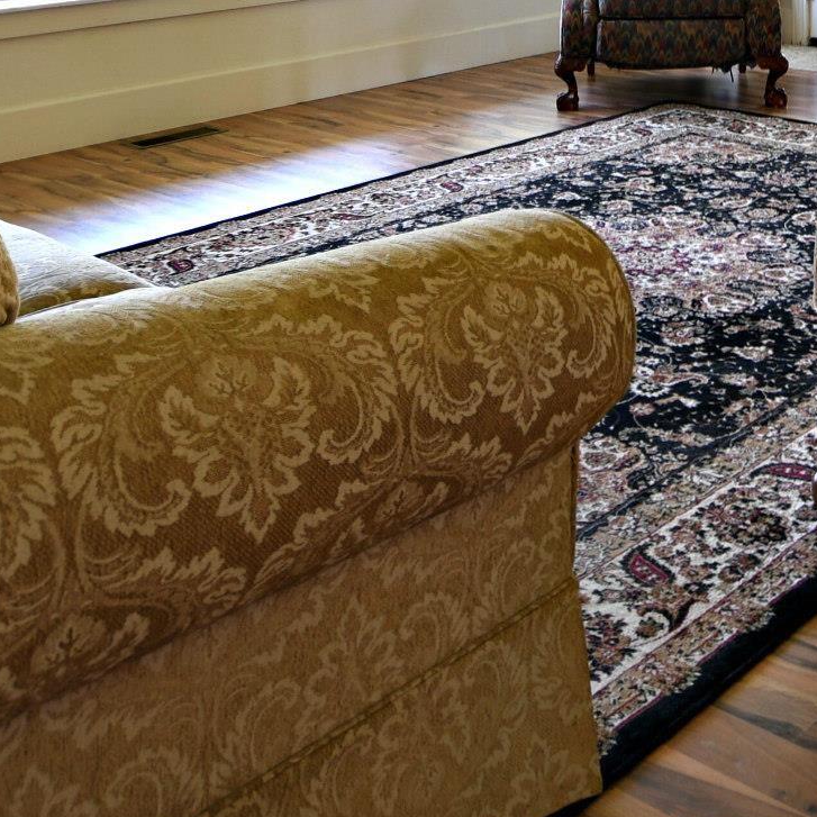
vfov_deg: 29.0
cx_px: 757
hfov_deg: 32.7
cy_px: -214
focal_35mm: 49
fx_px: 1308
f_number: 3.5
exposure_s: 1/8
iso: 100
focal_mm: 10
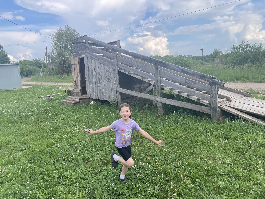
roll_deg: +0.9
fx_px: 199
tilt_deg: -6.0
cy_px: 100
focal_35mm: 26
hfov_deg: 67.3
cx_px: 132
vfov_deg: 53.1
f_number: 1.6
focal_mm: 4.2
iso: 32
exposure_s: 1/924
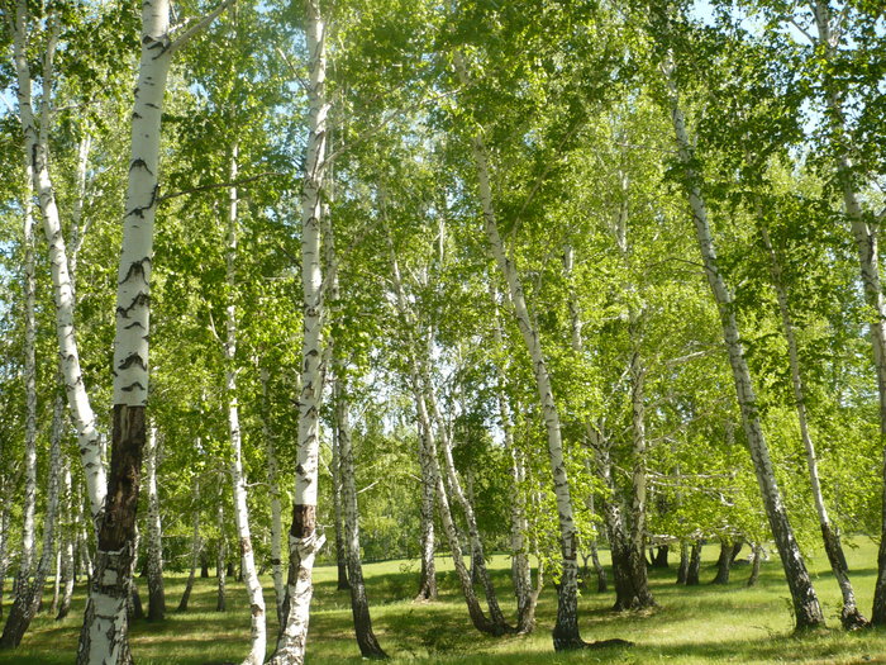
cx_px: 443
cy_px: 332
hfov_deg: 52.6
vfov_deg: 40.7
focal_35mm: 35
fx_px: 896
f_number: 2.8
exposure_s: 1/320
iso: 100
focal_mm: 5.8
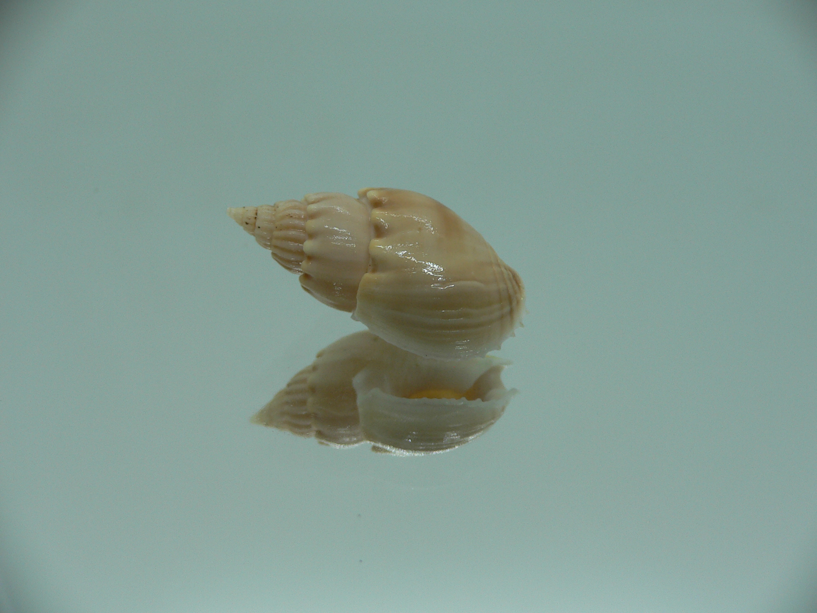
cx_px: 408
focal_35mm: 35
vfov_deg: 40.7
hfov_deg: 52.6
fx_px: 826
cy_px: 306
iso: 80
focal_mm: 4.6
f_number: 2.8
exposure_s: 1/60
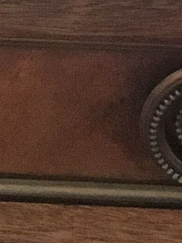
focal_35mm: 223
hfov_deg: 6.5
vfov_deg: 7.7
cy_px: -500
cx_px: 334
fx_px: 1563
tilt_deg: -23.9
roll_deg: +1.1
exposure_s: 1/17
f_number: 2.2
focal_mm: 4.15
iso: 250
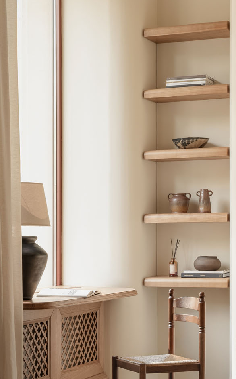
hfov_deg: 14.6
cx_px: 74
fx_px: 916
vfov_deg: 23.2
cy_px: 248
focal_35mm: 89
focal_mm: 55
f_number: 13
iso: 320
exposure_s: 1/30
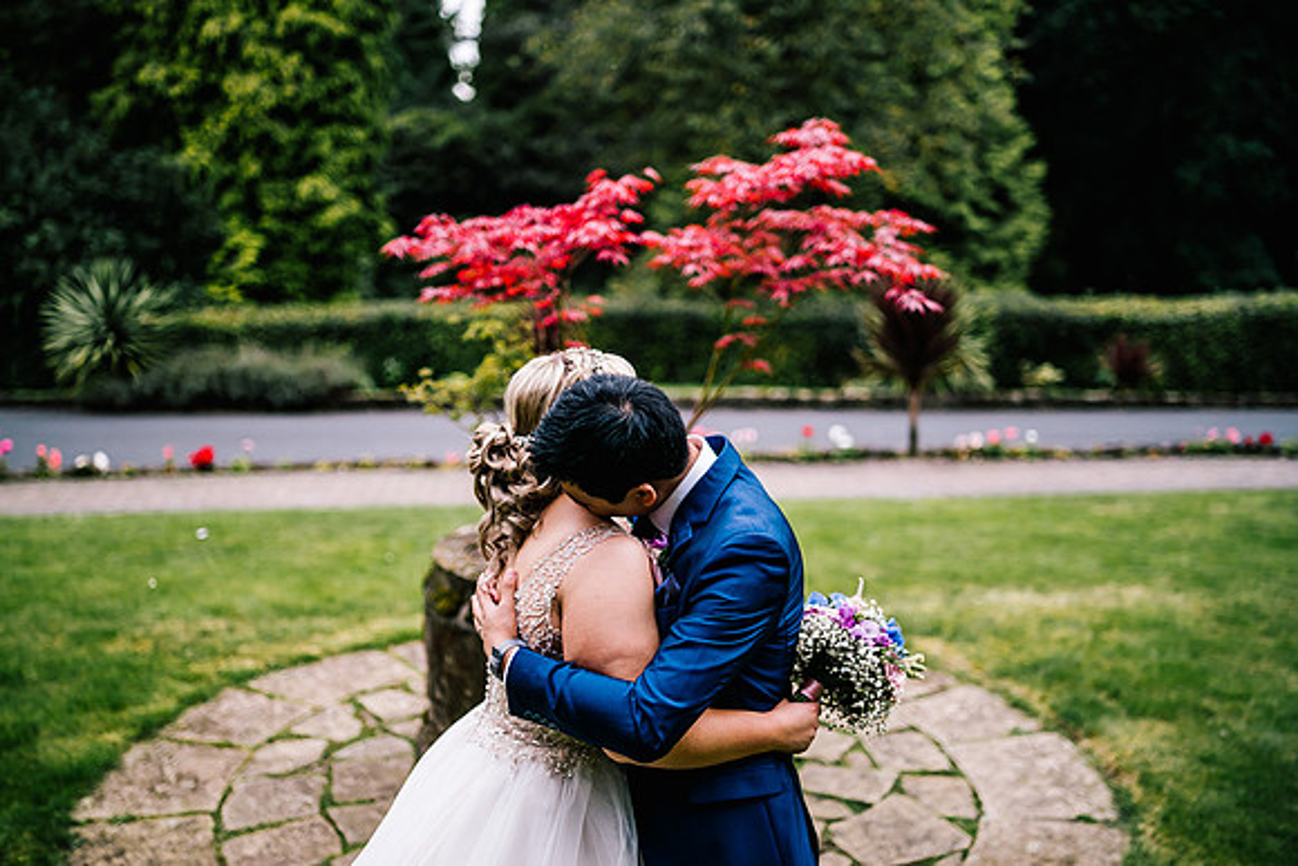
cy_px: 433
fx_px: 1289
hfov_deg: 53.5
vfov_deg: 37.1
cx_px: 649
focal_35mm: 36
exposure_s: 1/250
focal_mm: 35
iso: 320
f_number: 1.4
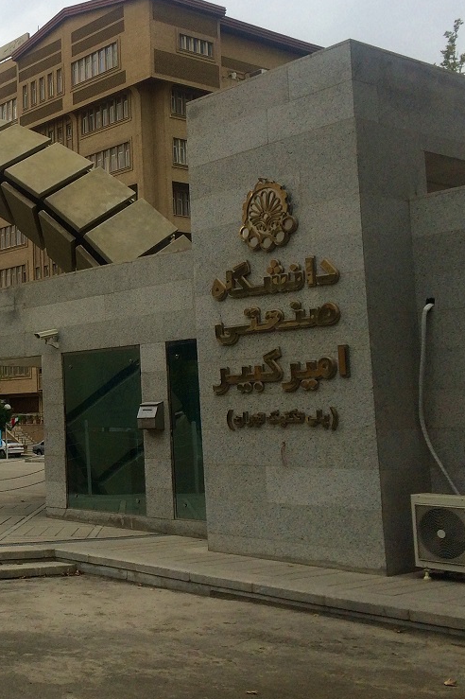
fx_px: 950
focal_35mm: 49
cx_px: -62
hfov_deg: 25.3
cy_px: 312
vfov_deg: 40.3
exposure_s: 1/1244
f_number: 2.2
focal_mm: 4.15
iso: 32
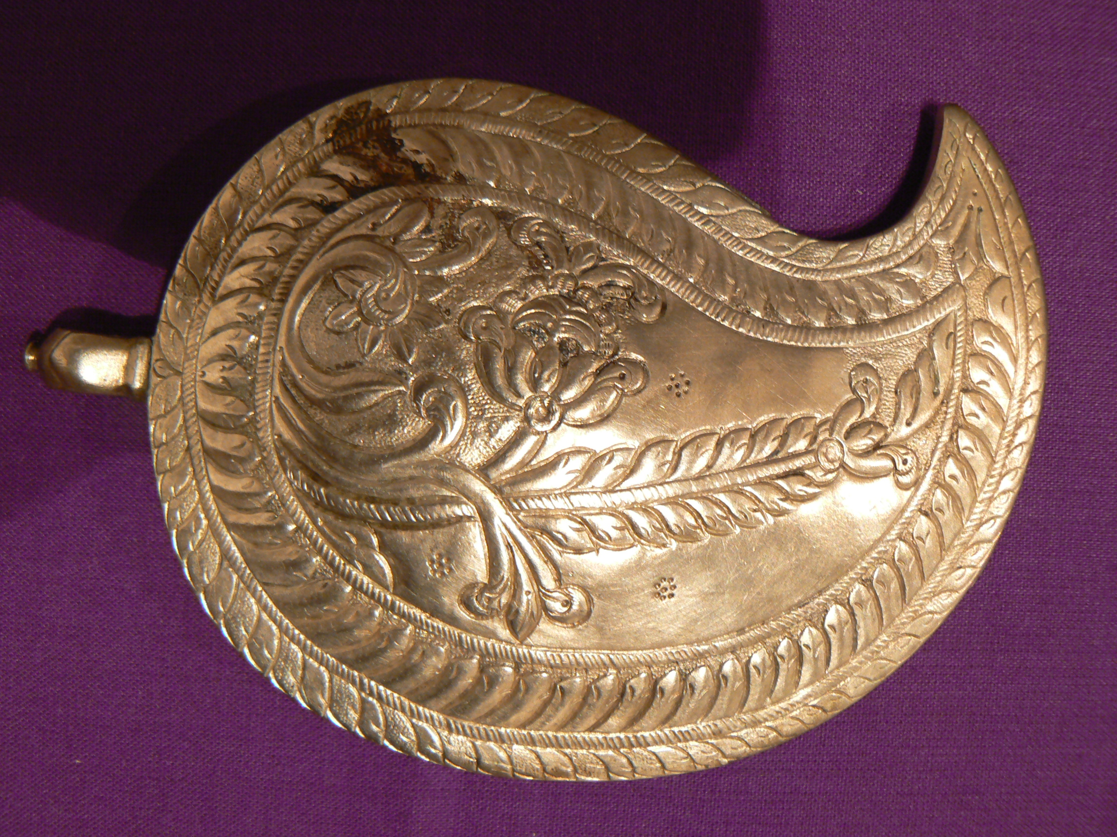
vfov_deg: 39.7
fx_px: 1162
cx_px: 558
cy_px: 418
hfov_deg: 51.4
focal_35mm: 36
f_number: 3.6
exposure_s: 1
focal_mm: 6
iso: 100
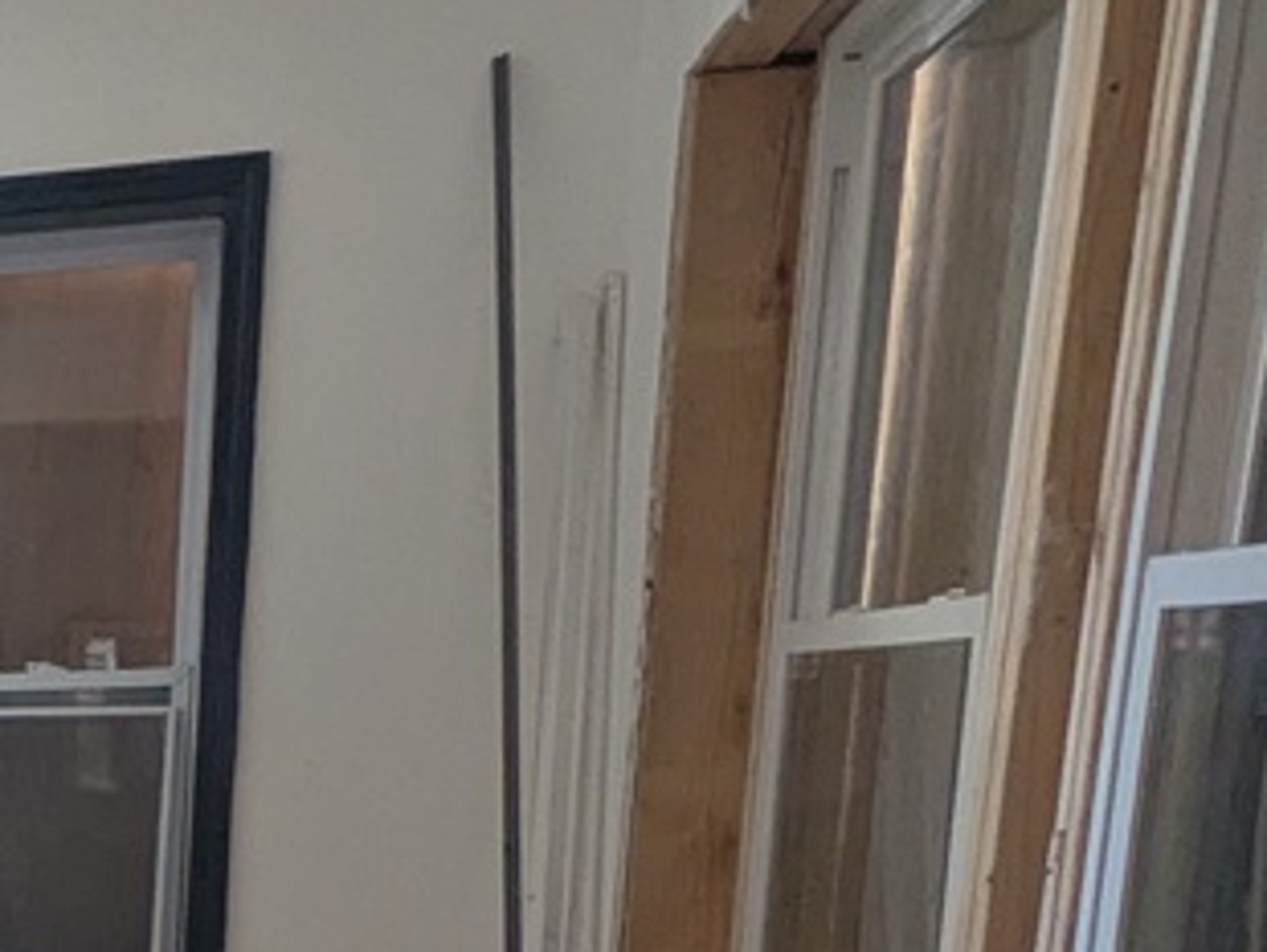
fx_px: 2381
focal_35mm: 65
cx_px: -719
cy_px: 1169
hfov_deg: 23.0
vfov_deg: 21.0
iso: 122
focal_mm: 1.85
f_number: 2.2
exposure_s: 1/51.8
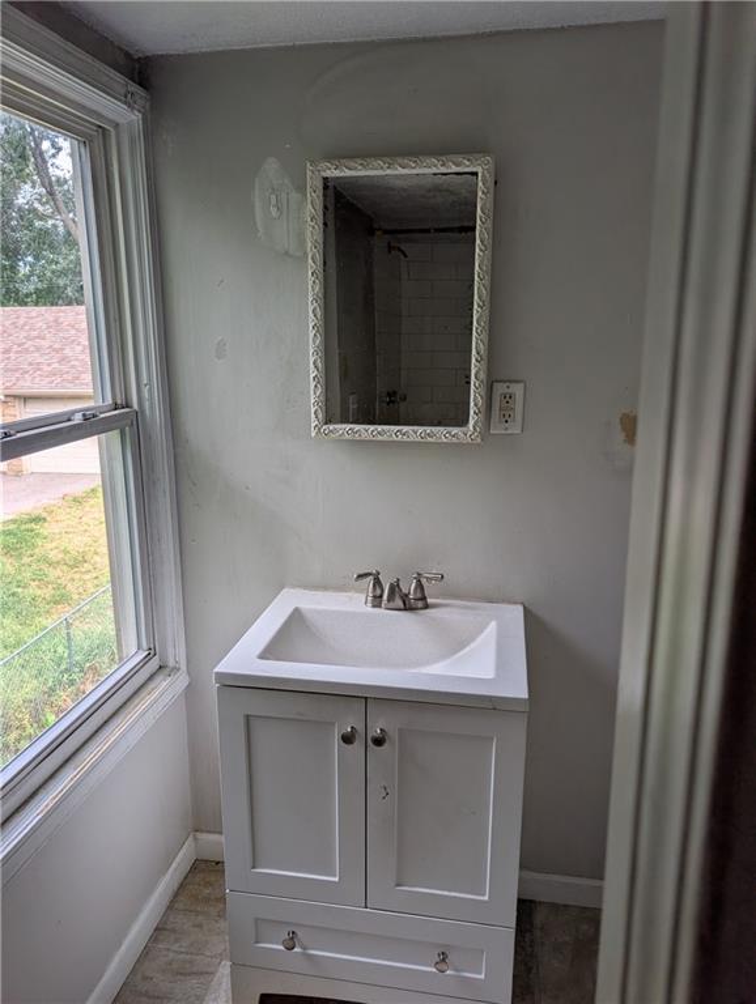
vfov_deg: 71.5
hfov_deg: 56.9
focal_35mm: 24
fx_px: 697
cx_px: 378
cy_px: 502
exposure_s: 1/201
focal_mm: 6.9
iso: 20
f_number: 1.68
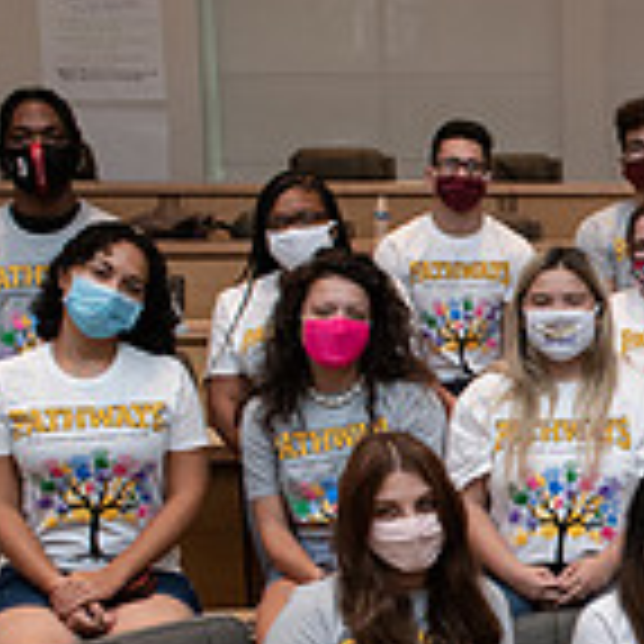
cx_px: 959
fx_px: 1957
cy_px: 502
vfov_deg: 18.5
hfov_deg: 17.0
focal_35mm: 93
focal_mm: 27
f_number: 8
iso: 2500
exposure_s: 1/125
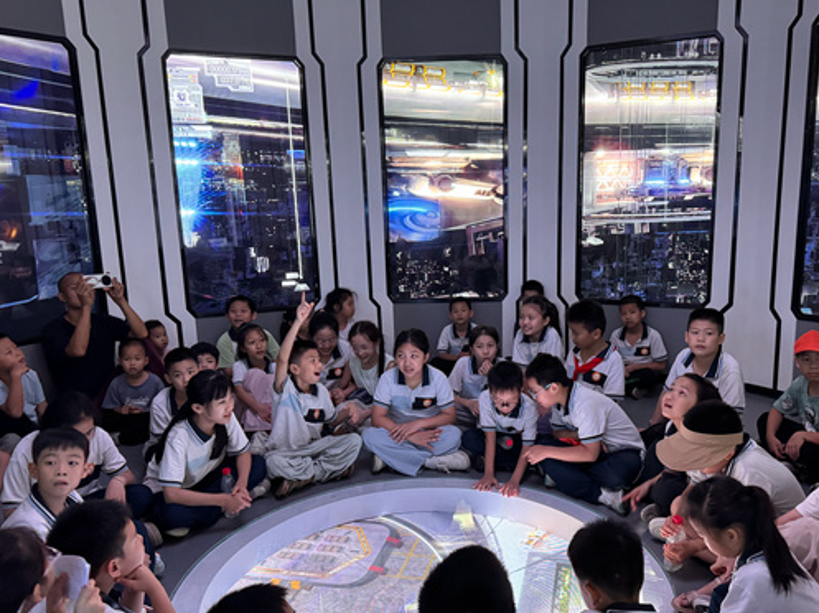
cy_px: 330
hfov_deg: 61.6
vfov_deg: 48.1
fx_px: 686
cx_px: 447
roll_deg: +1.7
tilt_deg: -11.5
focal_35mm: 29
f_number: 1.78
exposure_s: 1/60
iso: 800
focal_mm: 6.76
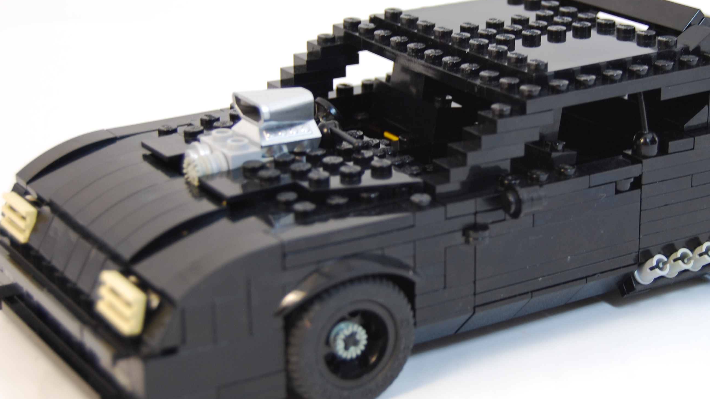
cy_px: 172
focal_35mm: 89
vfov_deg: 13.6
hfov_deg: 23.9
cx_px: 444
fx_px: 1676
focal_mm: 38
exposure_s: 1/50
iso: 200
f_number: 4.8
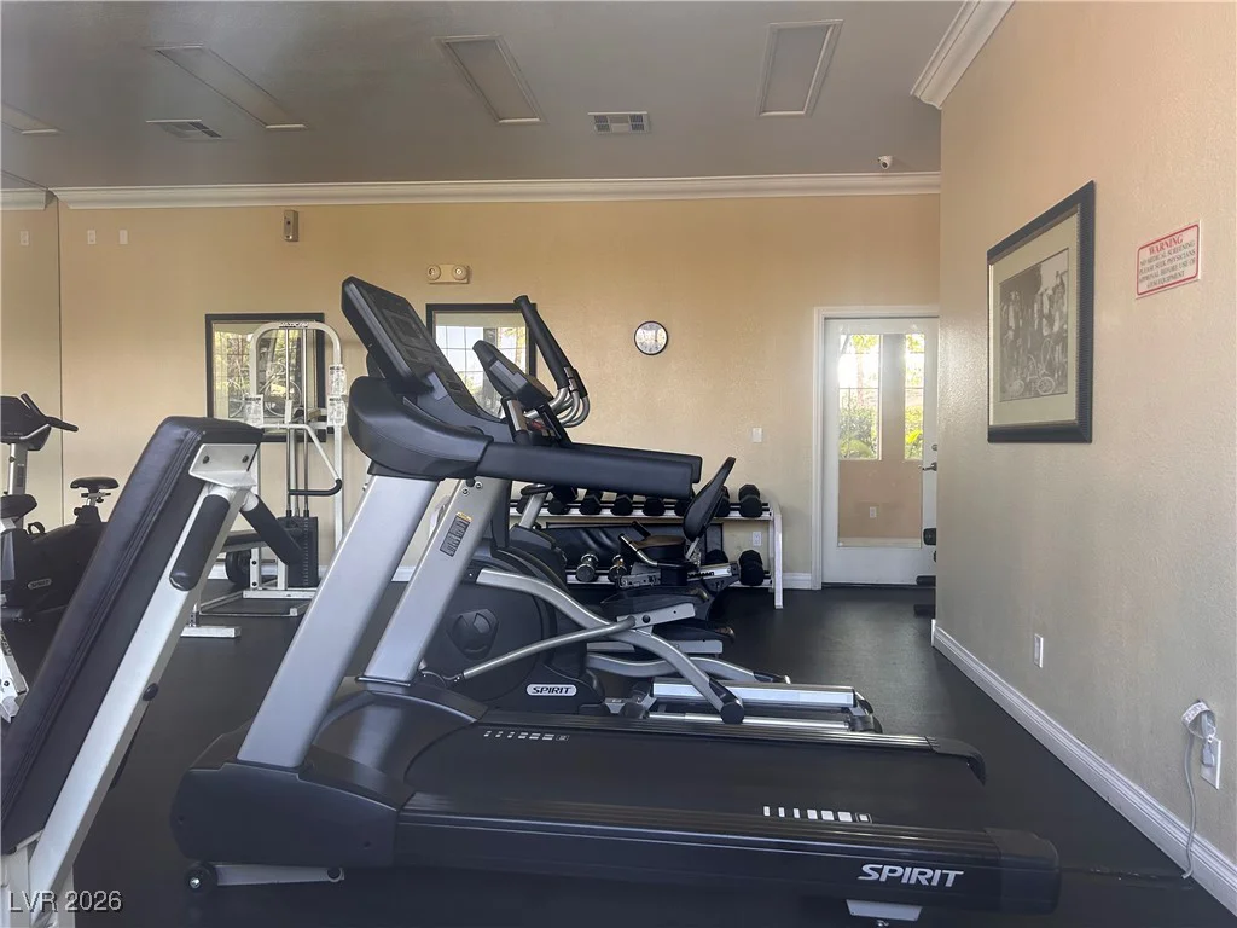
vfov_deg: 53.1
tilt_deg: -2.1
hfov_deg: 67.3
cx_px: 618
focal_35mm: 26
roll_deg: -0.1
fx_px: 929
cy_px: 464
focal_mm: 5.7
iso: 100
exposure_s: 1/121
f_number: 1.5
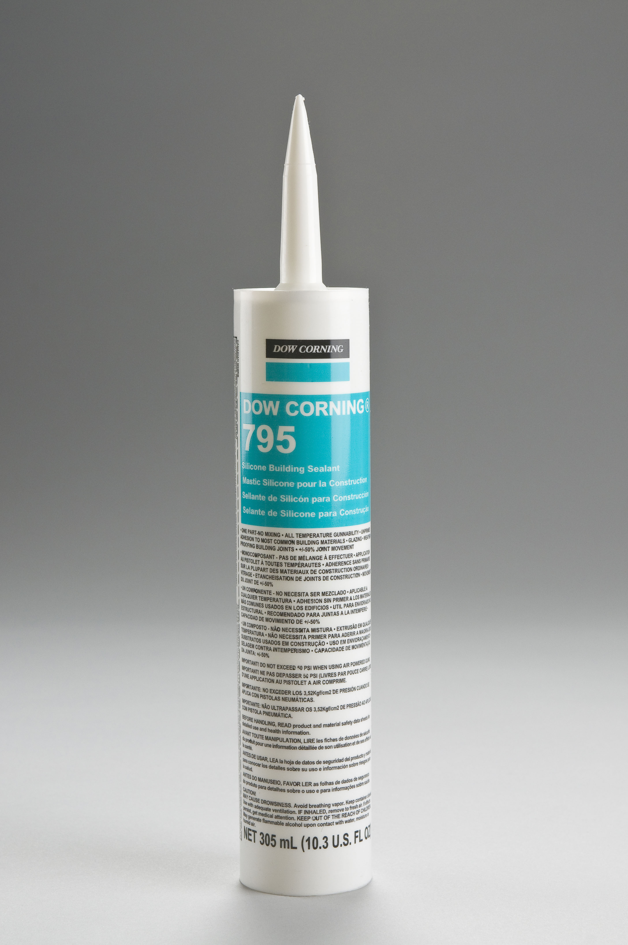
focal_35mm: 84
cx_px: 314
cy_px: 472
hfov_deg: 16.2
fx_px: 2204
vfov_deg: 24.2
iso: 200
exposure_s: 1/125
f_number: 11
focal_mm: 56
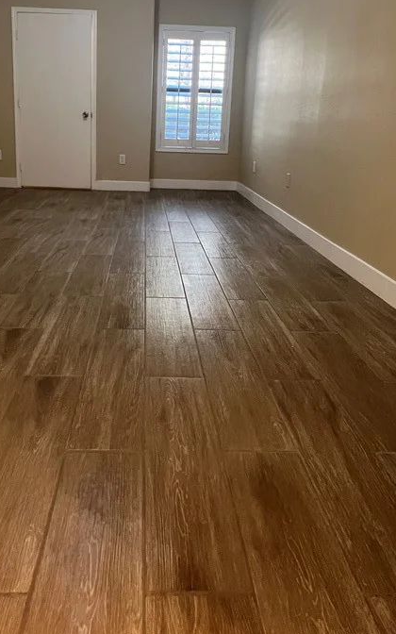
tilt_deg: -9.4
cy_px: 192
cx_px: 155
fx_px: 363
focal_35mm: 21
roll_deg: -1.9
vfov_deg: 78.5
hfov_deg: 56.7
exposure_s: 1/60
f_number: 1.8
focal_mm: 1.57
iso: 320
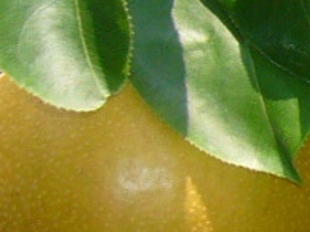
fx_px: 2470
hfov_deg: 6.4
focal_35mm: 276
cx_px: 999
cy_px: 142
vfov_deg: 5.4
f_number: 2.8
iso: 80
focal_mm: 5.8
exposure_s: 1/250
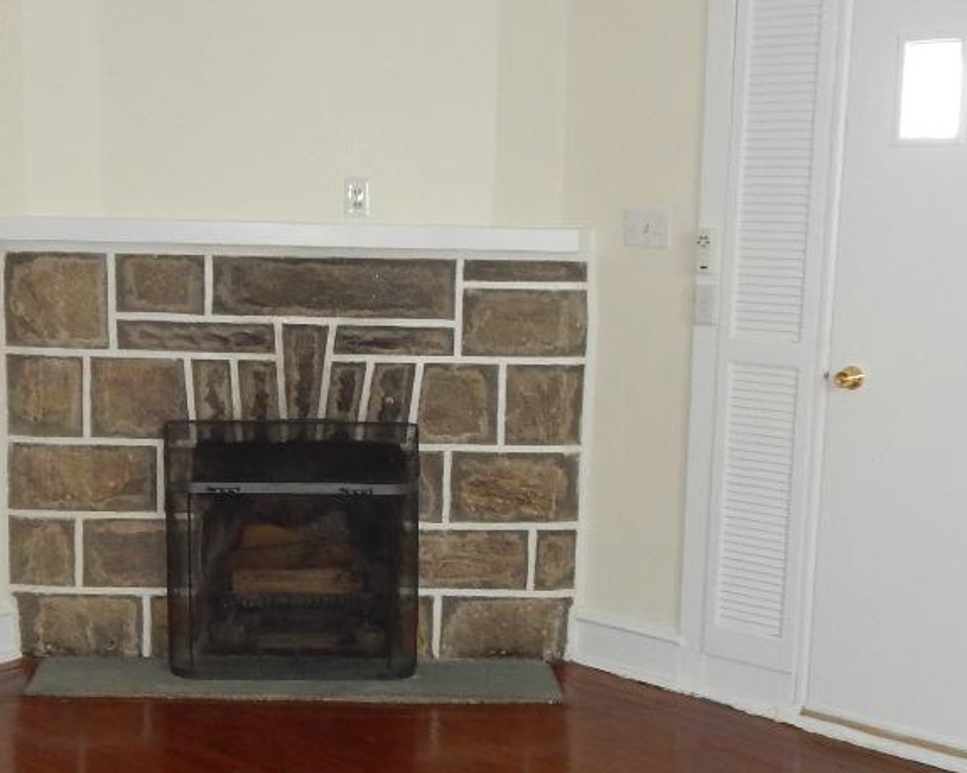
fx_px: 1545
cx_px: 332
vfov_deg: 27.9
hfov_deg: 34.5
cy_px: 510
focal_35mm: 54
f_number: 3
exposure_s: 1/30
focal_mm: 4
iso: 200
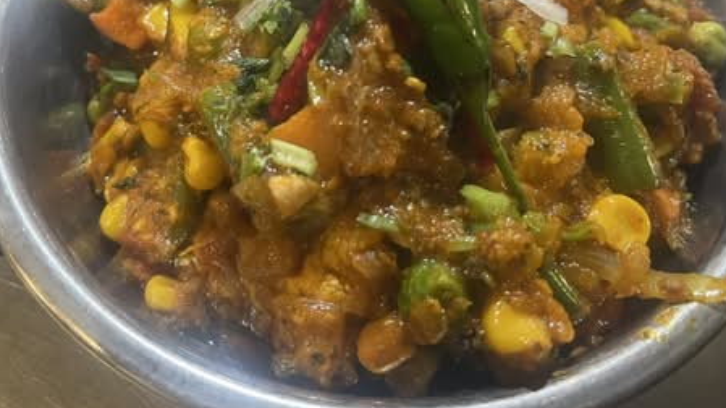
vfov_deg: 31.1
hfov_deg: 53.9
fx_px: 712
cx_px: 315
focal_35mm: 37
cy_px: 79
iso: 320
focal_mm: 5.1
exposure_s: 1/60
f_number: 1.6
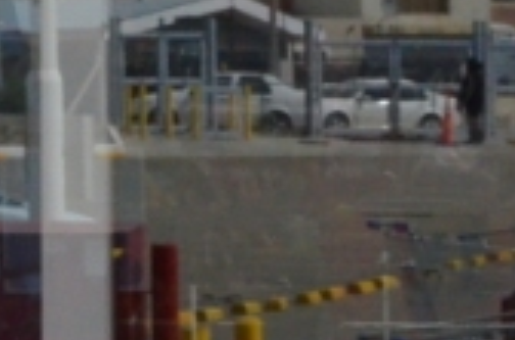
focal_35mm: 329
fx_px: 4693
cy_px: -83
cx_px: -270
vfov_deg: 4.1
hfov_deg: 6.2
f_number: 14
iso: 2500
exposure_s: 1/800
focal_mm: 36
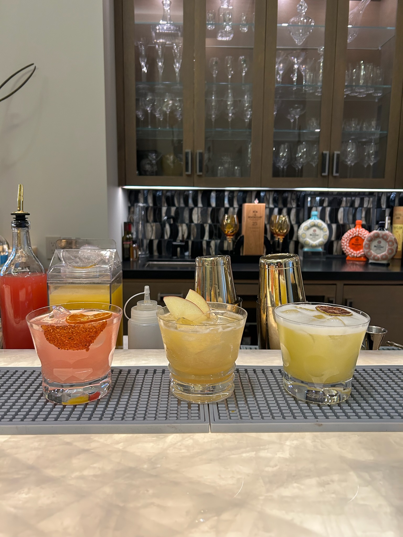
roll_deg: -1.1
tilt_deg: -8.1
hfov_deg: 53.1
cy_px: 268
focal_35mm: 26
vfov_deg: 67.3
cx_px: 202
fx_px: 404
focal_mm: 5.7
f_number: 1.5
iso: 160
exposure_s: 1/60
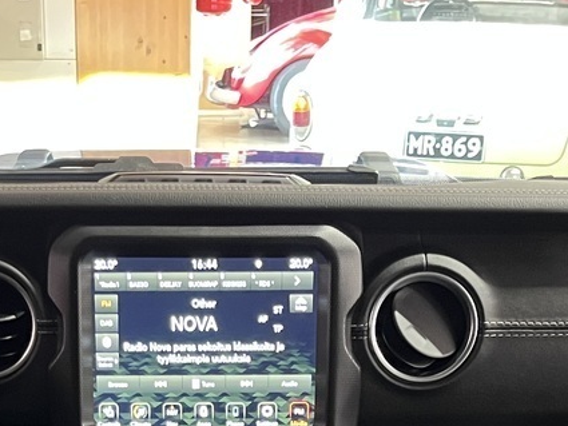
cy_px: 656
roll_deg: +0.3
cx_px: 183
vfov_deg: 15.4
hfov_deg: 22.1
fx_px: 1444
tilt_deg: -27.1
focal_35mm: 88
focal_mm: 5.1
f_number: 1.6
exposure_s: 1/31
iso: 640
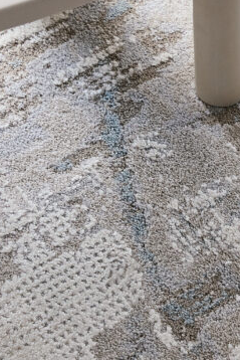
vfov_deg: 14.2
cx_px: 257
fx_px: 1424
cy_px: 6
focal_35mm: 143
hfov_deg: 9.5
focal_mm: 49.9
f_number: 6.3
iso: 640
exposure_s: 1/160
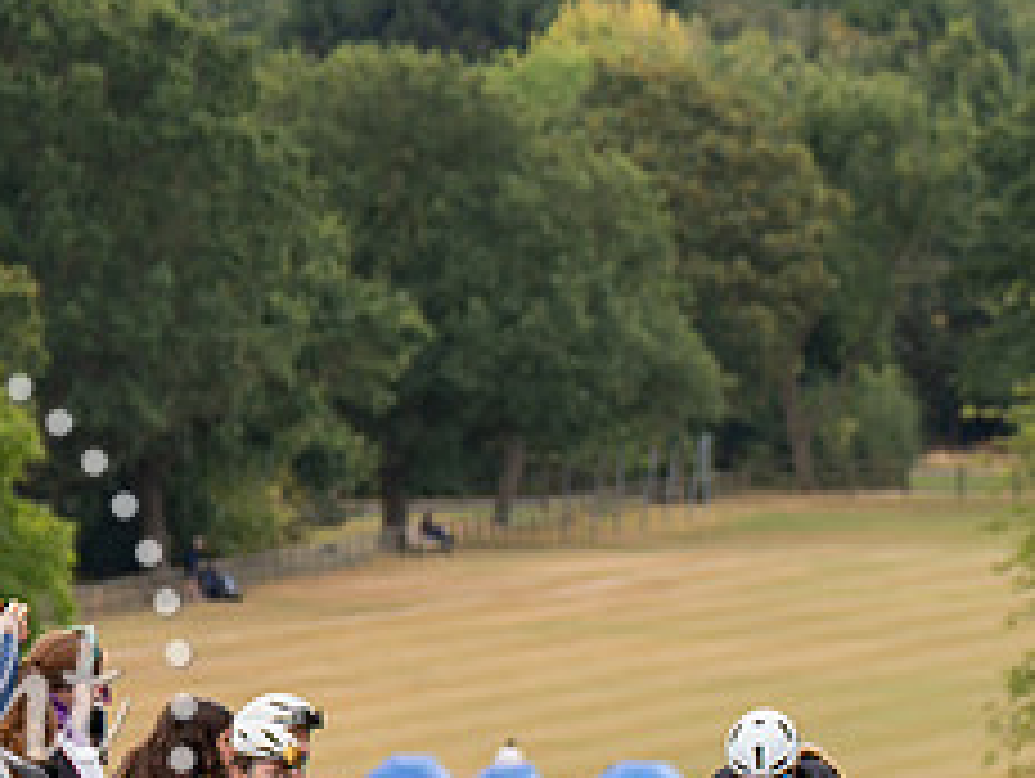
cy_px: 296
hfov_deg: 3.4
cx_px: 1290
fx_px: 17330
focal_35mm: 579
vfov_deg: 2.6
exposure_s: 1/1000
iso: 250
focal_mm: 85
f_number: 3.5
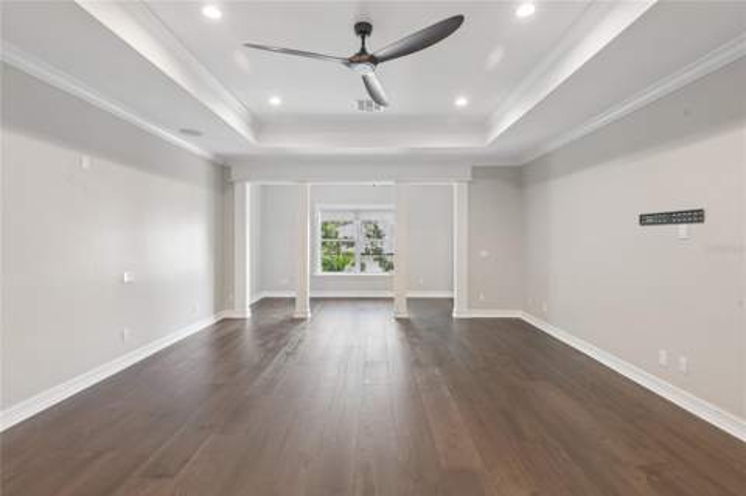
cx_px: 373
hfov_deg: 96.8
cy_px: 248
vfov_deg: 73.6
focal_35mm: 16
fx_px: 331
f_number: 8
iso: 400
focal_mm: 16
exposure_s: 1/8
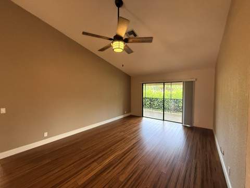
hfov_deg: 102.1
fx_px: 101
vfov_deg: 85.7
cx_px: 125
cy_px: 94
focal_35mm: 14
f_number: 2.2
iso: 400
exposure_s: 1/120
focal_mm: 2.22
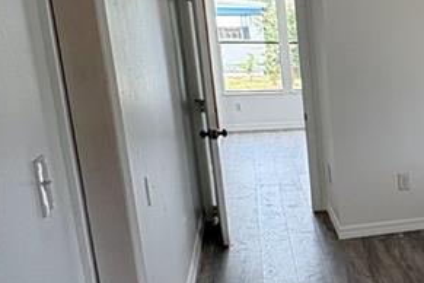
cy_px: 194
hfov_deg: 26.6
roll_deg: -1.0
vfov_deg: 22.5
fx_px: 707
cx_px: 593
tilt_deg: -12.9
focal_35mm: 60
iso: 64
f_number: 2.2
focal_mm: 2.22
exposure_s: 1/129
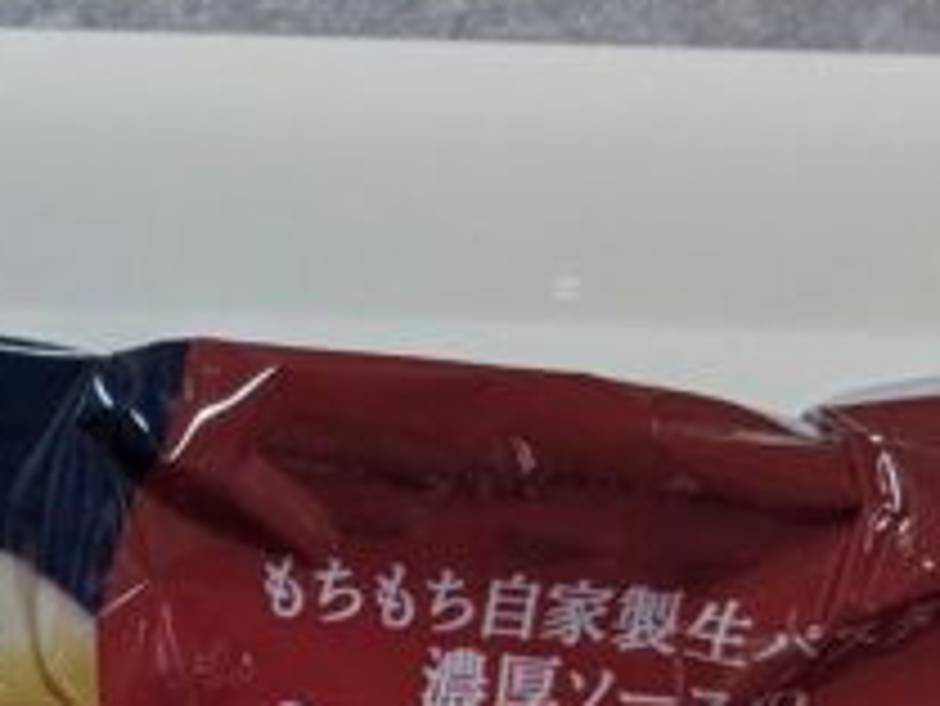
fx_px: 3587
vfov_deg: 10.6
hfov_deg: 14.3
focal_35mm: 132
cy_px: 1228
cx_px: -319
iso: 131
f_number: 1.73
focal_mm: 4.38
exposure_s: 1/120
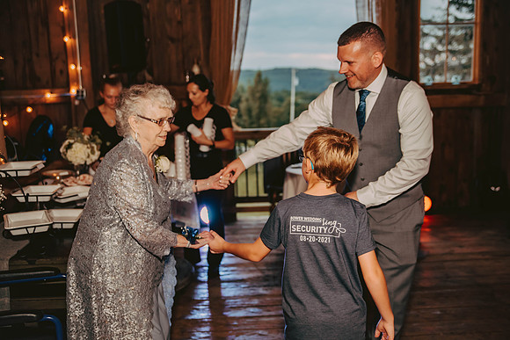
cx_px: 255
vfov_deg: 31.9
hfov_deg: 46.4
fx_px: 595
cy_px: 170
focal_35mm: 42
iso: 800
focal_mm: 42
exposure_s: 1/200
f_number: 2.8
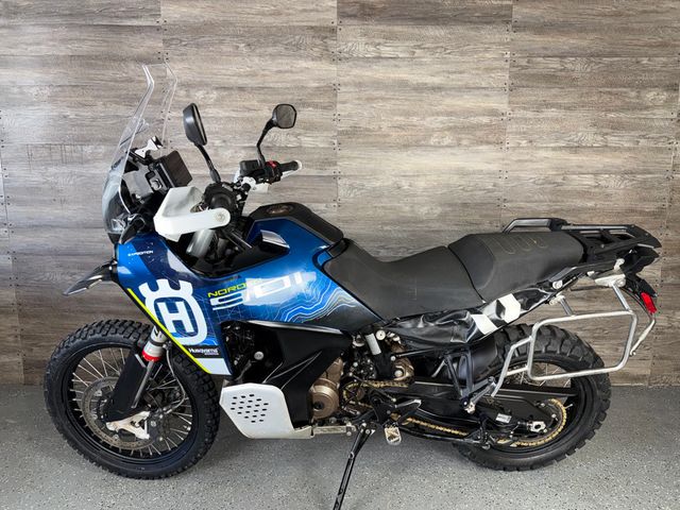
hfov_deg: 71.6
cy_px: 255
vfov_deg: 56.8
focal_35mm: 24
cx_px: 340
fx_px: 471
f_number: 1.78
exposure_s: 1/30
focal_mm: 6.76
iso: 64
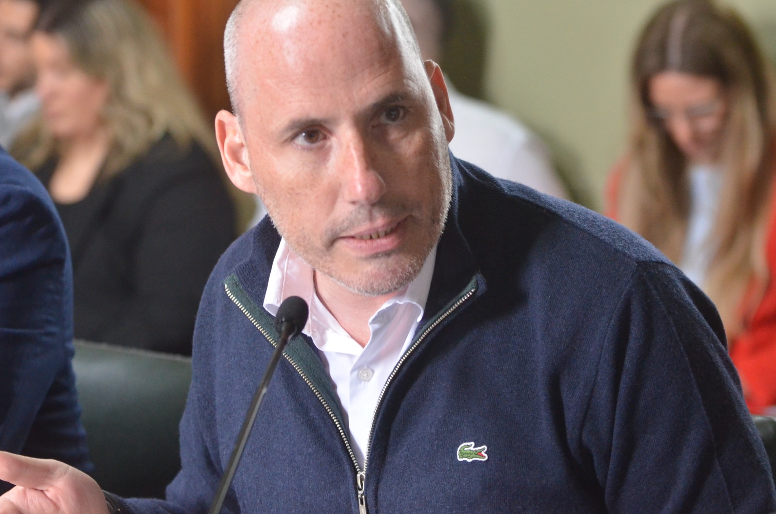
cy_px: 195
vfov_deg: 10.3
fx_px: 2840
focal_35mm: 132
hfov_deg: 15.6
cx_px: 359
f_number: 3.2
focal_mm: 70
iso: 2000
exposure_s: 1/100
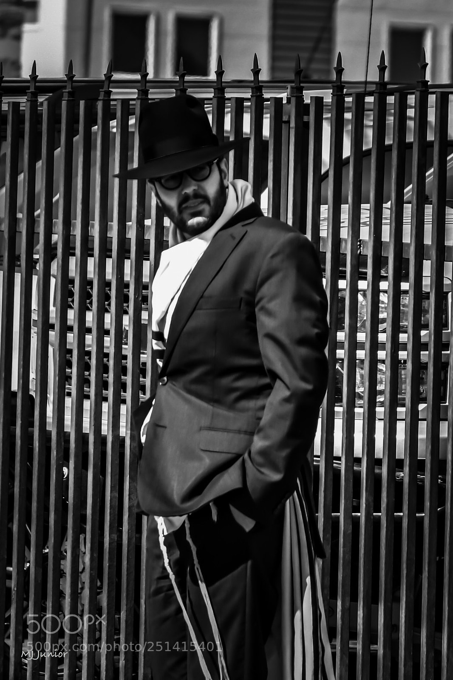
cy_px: 340
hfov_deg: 6.1
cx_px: 226
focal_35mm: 225
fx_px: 4248
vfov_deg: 9.2
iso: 400
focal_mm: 150
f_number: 6.3
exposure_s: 1/1600
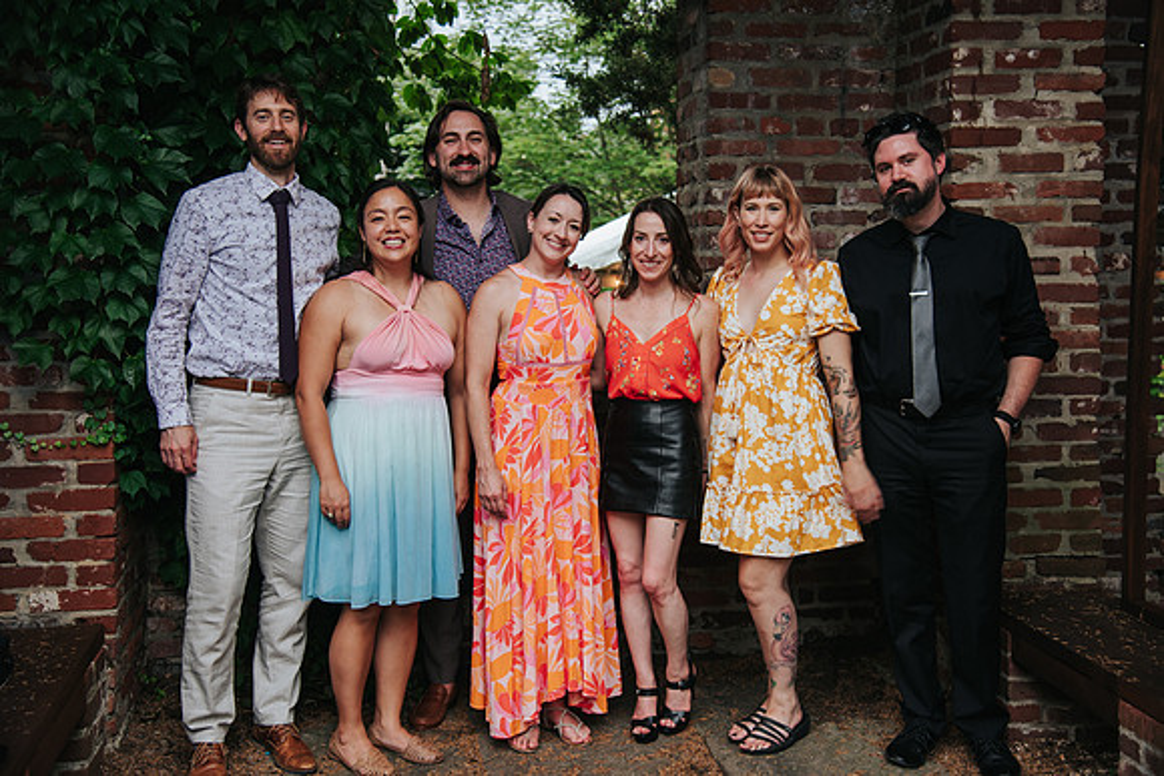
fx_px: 1423
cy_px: 388
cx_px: 582
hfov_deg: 44.5
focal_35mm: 44
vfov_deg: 30.5
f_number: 4
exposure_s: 1/60
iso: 450
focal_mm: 44
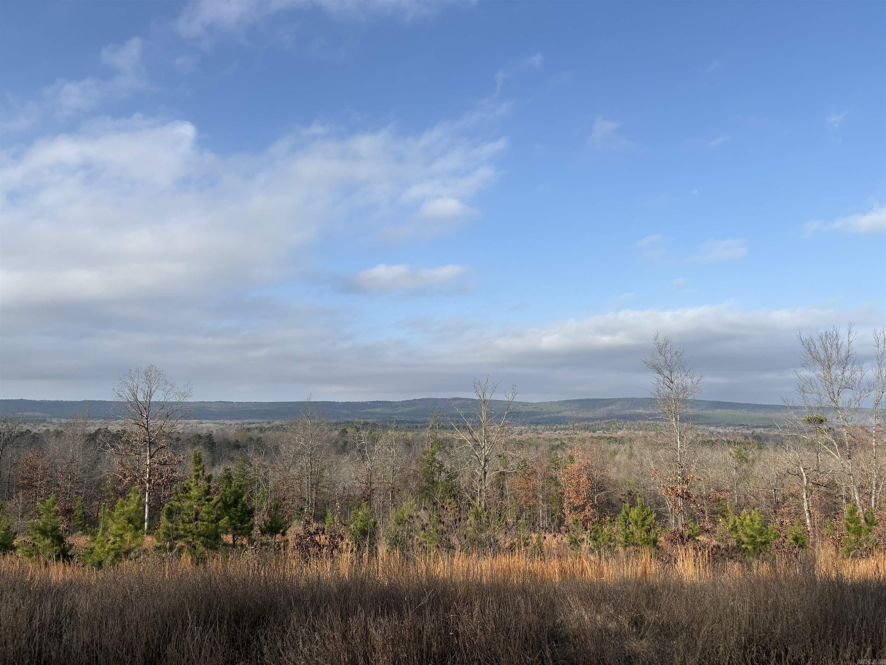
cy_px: 332
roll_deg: +0.6
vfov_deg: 53.1
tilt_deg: +6.6
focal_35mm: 26
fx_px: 665
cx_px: 443
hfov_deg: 67.3
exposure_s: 1/3448
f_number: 1.6
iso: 50
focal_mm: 5.96
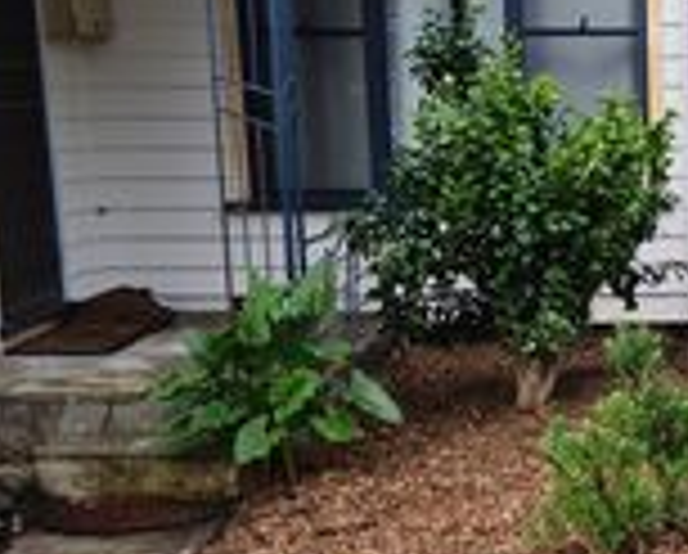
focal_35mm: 86
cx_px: 755
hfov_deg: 21.1
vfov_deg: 17.7
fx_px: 1754
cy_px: 457
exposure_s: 1/165
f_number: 2
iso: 25
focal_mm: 5.9
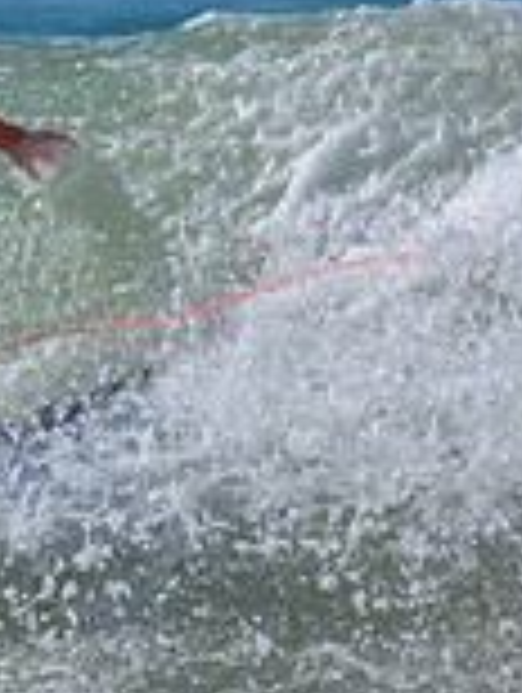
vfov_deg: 0.5
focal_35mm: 3969
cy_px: 283
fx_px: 79582
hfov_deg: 0.4
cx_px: -629
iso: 280
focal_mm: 800
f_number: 6.3
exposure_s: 1/2000
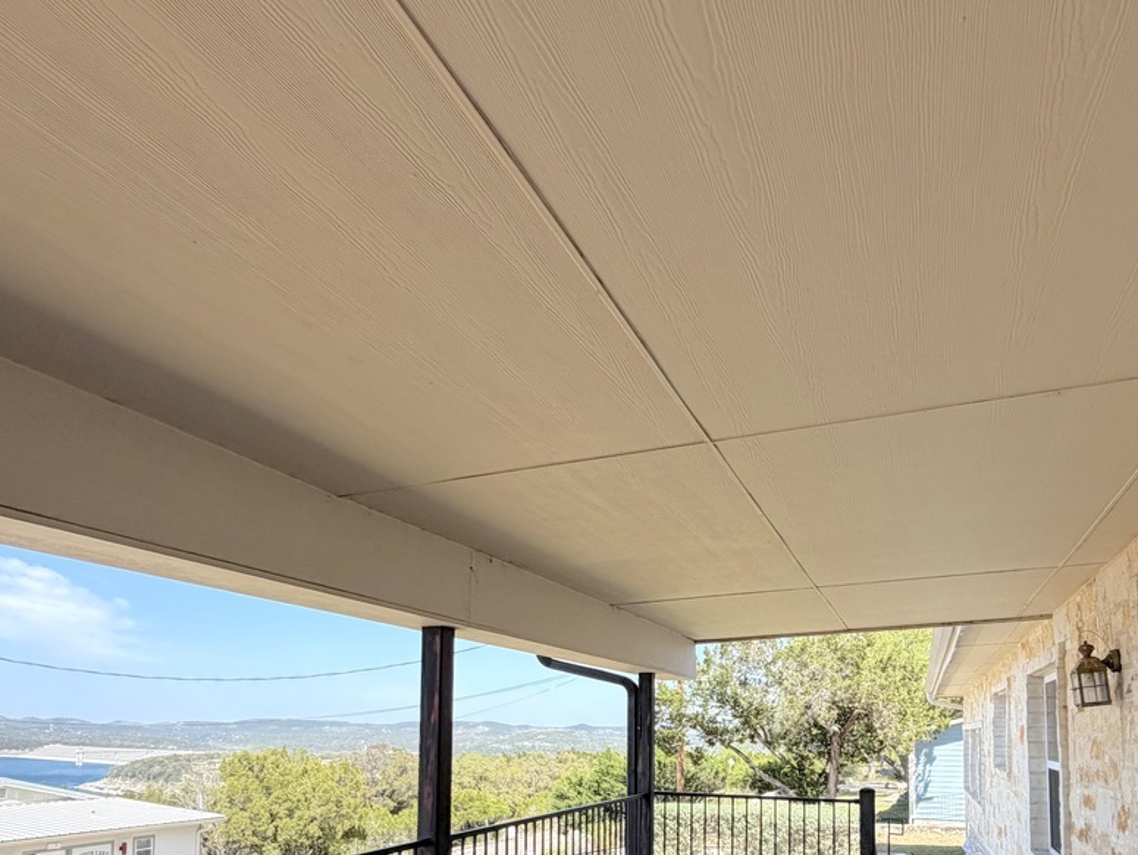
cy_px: 682
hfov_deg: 67.0
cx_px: 649
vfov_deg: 50.0
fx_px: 855
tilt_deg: +3.4
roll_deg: -0.7
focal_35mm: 26
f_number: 2.2
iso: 40
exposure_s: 1/569
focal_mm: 2.22
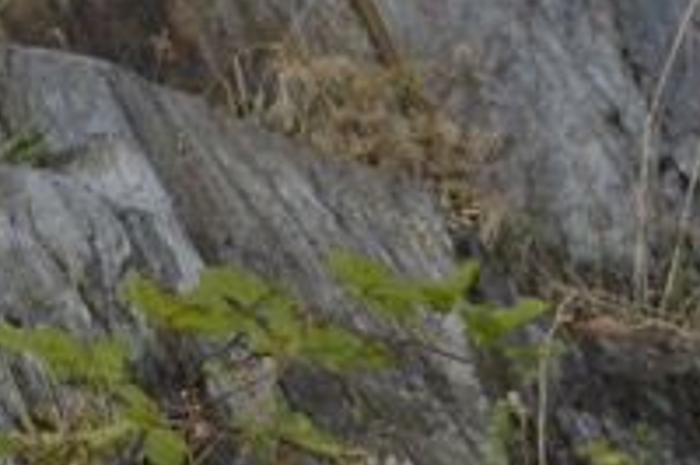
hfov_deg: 4.6
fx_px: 8723
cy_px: 953
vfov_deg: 3.0
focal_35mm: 449
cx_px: 1040
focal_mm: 70
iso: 100
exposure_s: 1/125
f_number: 10
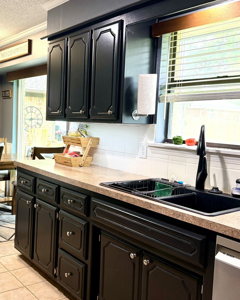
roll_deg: -1.7
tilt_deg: -4.3
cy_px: 141
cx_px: 70
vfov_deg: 47.9
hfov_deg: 38.5
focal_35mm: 38
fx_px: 337
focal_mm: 6.76
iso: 160
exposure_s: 1/60
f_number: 1.78
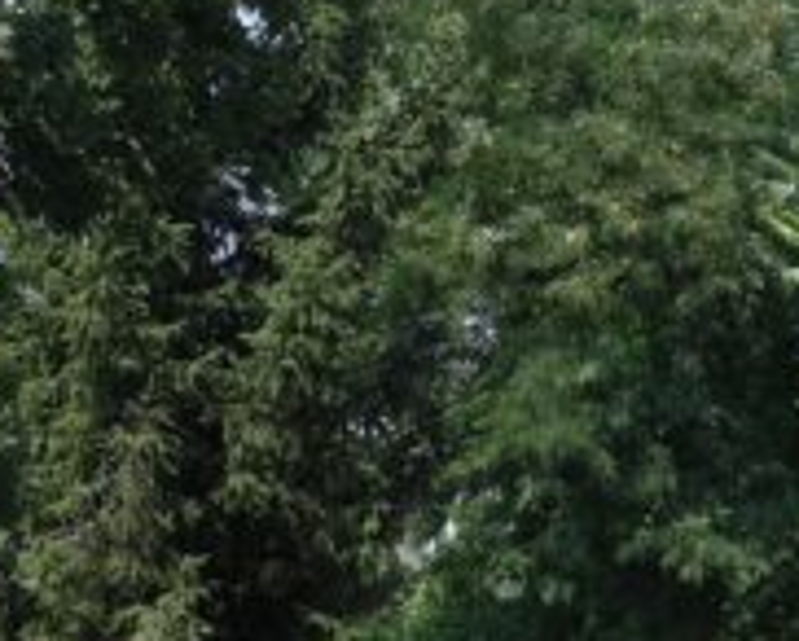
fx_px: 3077
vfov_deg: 11.7
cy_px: 746
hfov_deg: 14.1
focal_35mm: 130
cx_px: 1115
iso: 100
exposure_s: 1/320
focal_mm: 28
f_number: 6.3
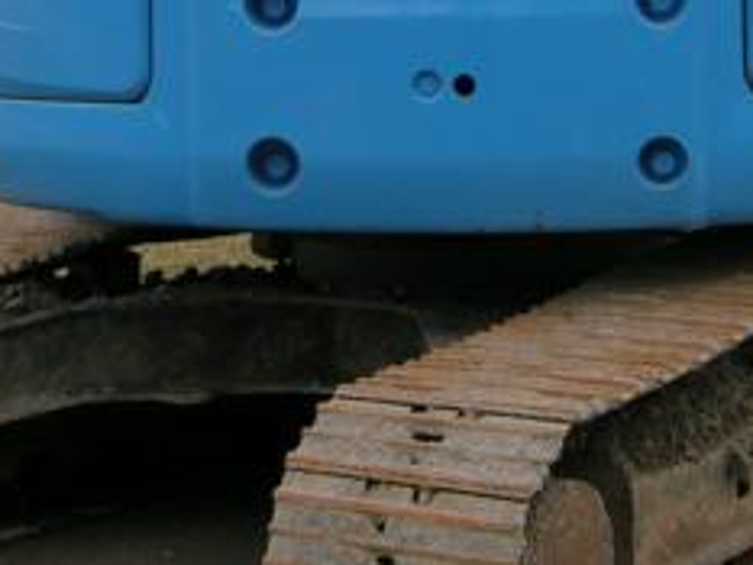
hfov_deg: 20.4
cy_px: 0
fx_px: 2089
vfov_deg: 15.1
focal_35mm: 96
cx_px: 433
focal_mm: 5.4
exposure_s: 1/158
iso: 50
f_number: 4.8
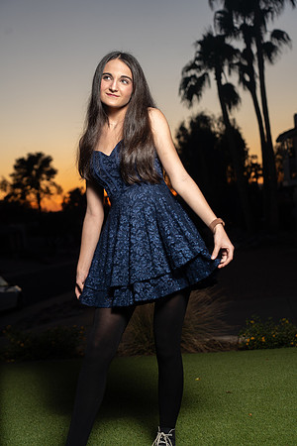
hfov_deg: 24.2
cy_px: 223
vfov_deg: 35.6
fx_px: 693
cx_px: 148
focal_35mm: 56
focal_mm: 56
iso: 100
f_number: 4
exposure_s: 1/200
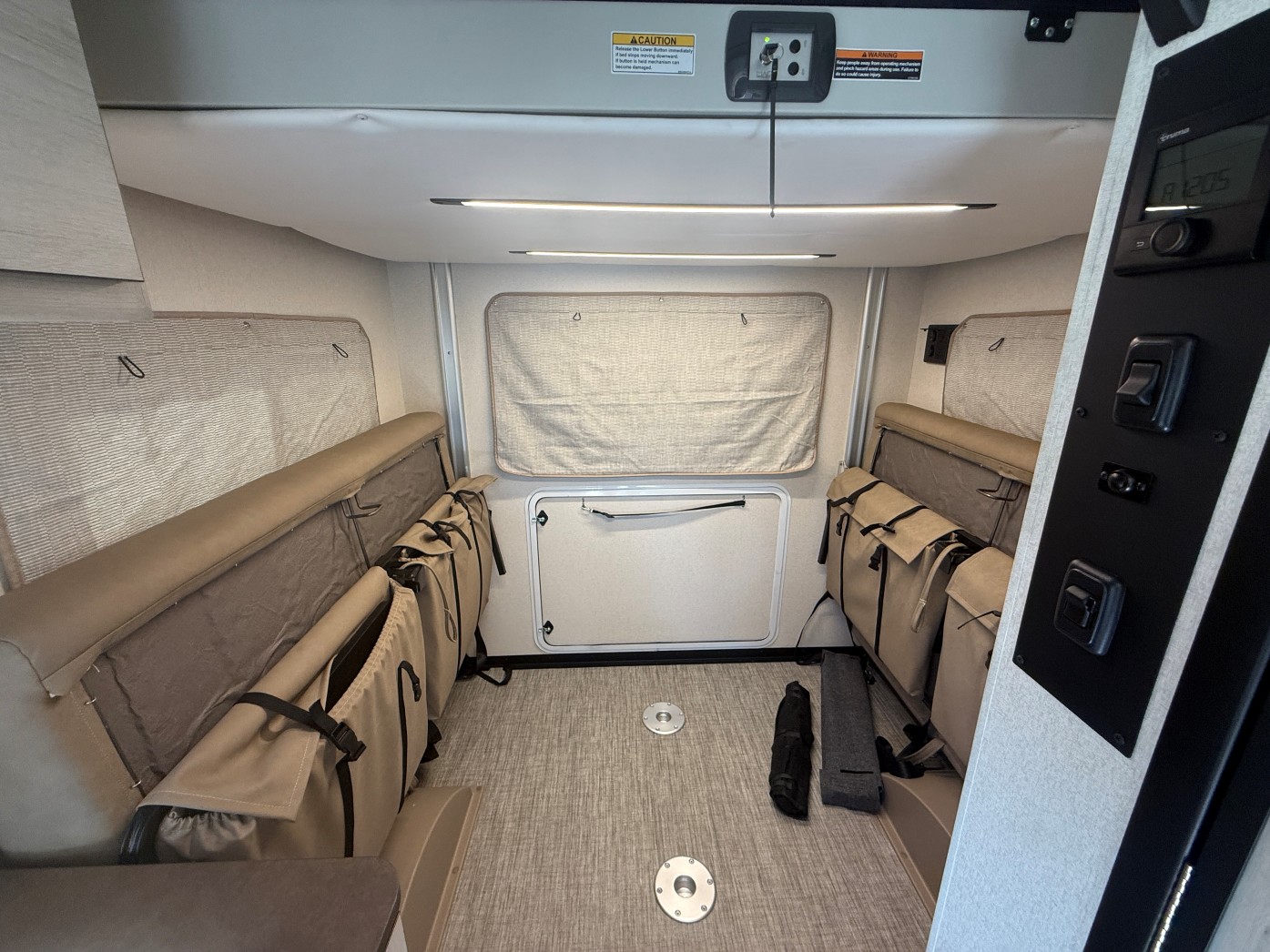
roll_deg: +1.5
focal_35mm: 14
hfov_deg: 102.1
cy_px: 476
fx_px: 514
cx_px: 635
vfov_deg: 85.7
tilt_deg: -15.7
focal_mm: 2.22
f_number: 2.2
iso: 160
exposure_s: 1/99
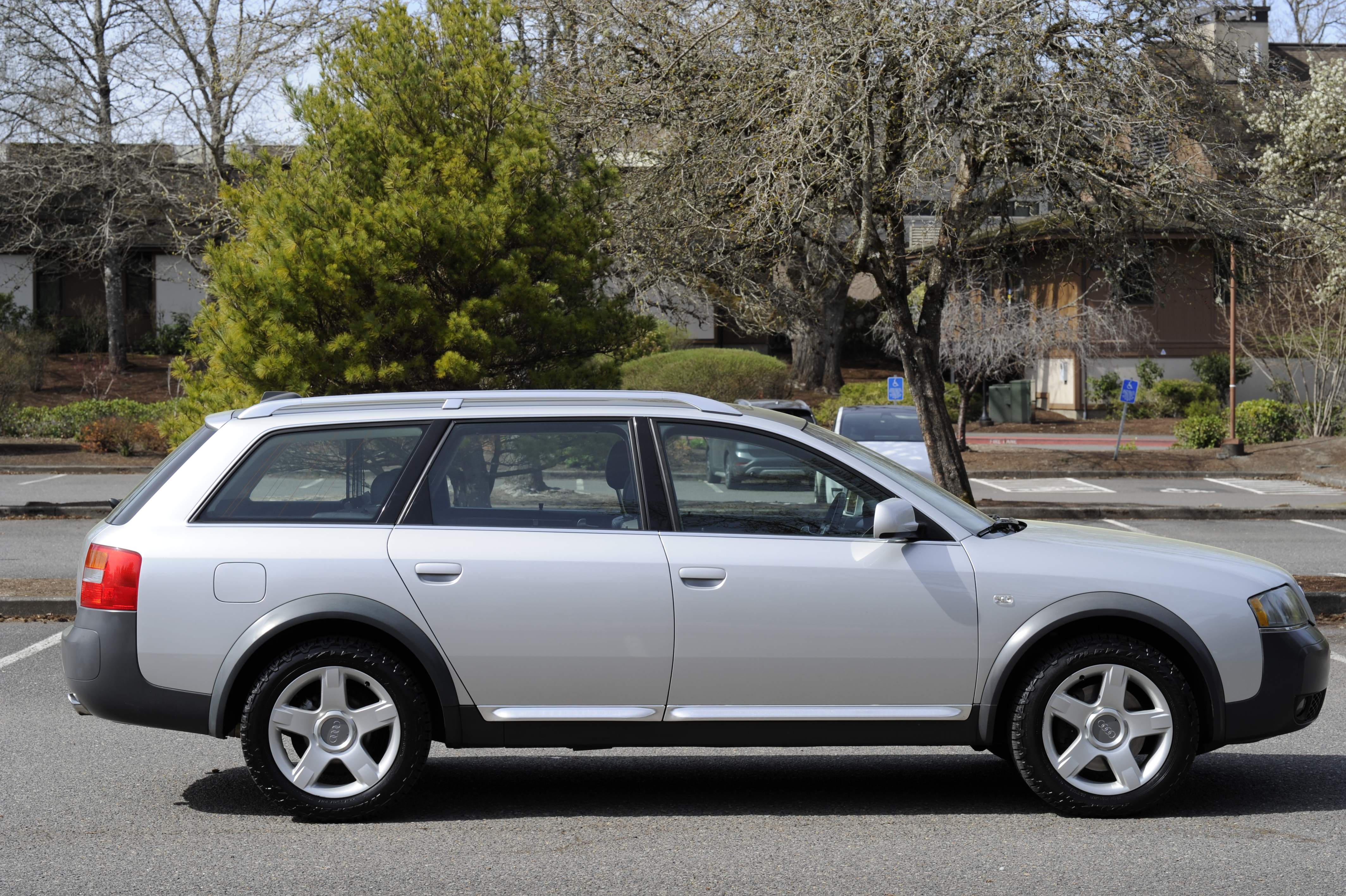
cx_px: 673
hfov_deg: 23.9
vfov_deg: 16.1
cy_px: 448
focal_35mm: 85
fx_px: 3176
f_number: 11
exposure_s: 1/200
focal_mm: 85
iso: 200
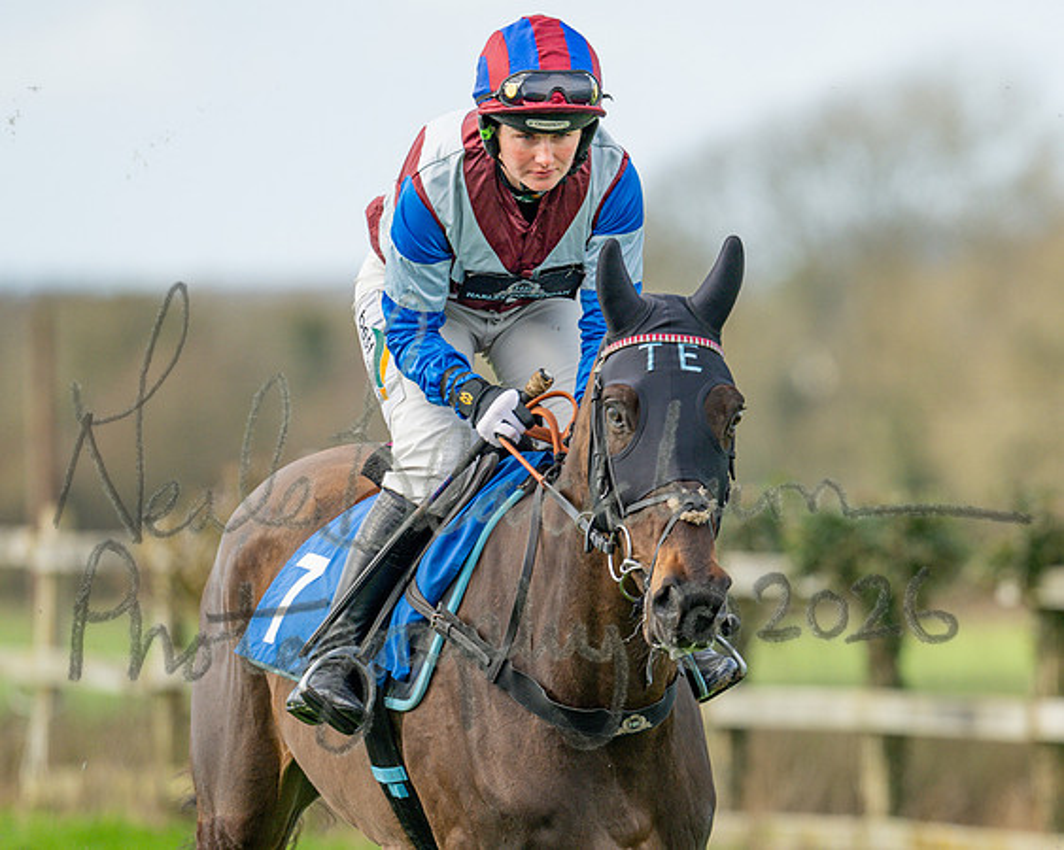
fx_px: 22439
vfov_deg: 2.2
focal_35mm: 713
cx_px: 753
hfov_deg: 2.7
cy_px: 669
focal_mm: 400
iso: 200
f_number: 4.5
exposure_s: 1/800
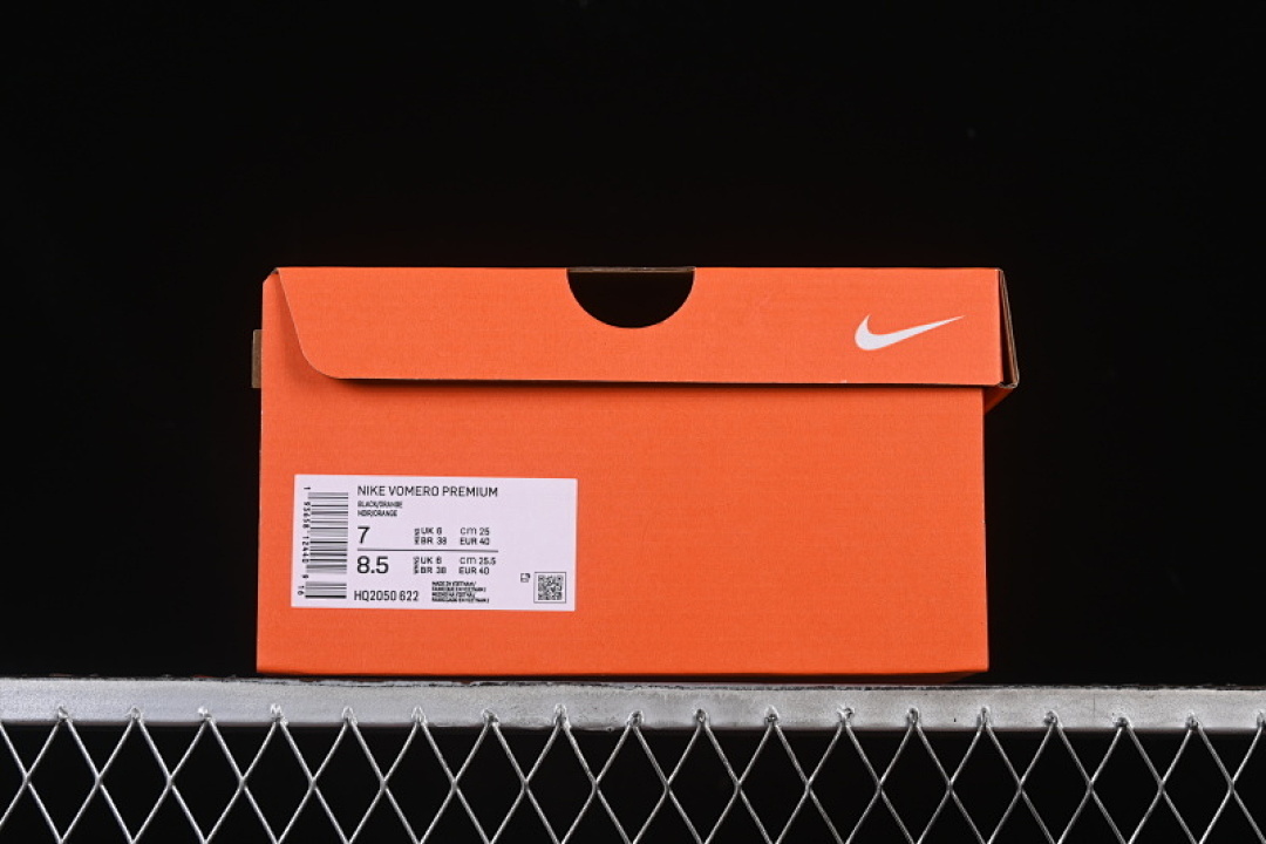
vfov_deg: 18.2
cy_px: 422
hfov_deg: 27.0
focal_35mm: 75
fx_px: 2637
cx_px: 633
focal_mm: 50
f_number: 8
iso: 160
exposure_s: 1/80
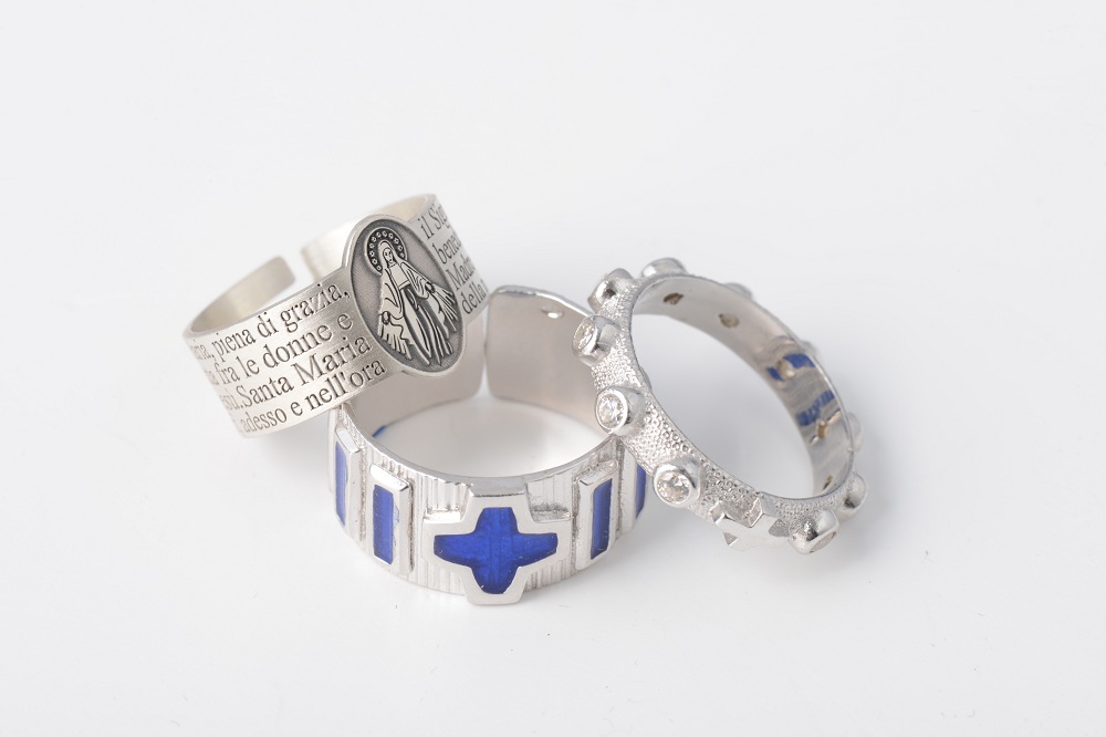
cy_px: 368
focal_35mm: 105
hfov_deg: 19.5
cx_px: 553
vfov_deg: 13.0
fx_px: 3225
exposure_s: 1/100
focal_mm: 105
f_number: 20
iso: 200
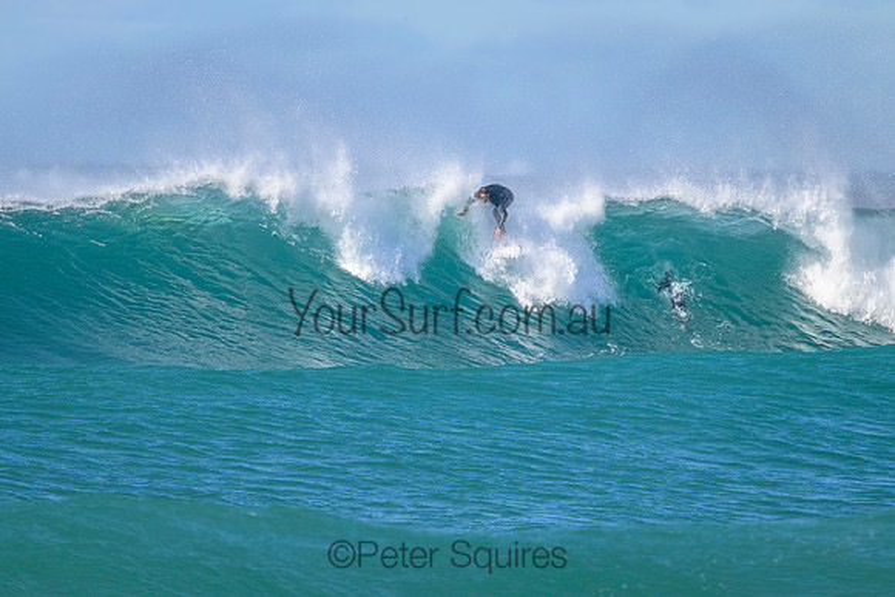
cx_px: 448
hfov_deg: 2.5
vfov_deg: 1.7
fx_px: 20721
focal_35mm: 833
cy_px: 298
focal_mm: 800
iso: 2200
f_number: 11
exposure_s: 1/2000
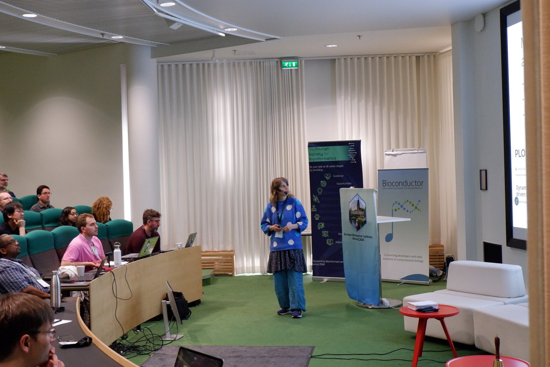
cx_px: 275
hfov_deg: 41.1
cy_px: 184
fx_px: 734
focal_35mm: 48
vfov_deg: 28.1
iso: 4000
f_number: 4.9
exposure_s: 1/180
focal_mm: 32.3
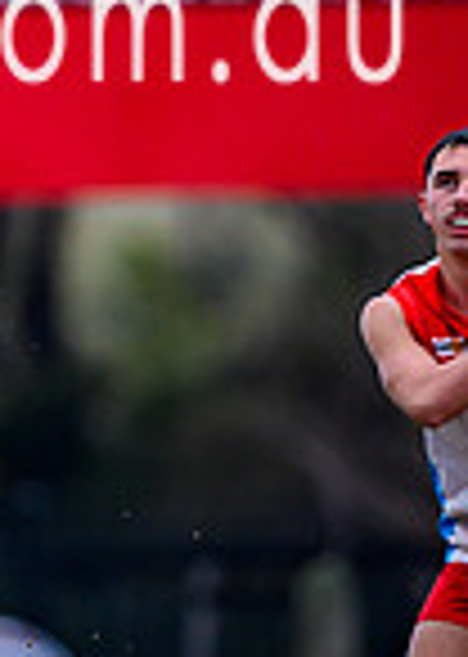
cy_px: 30
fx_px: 47947
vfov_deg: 0.8
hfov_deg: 0.6
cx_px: 10
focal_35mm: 2572
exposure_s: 1/1600
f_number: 4
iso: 500
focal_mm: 500
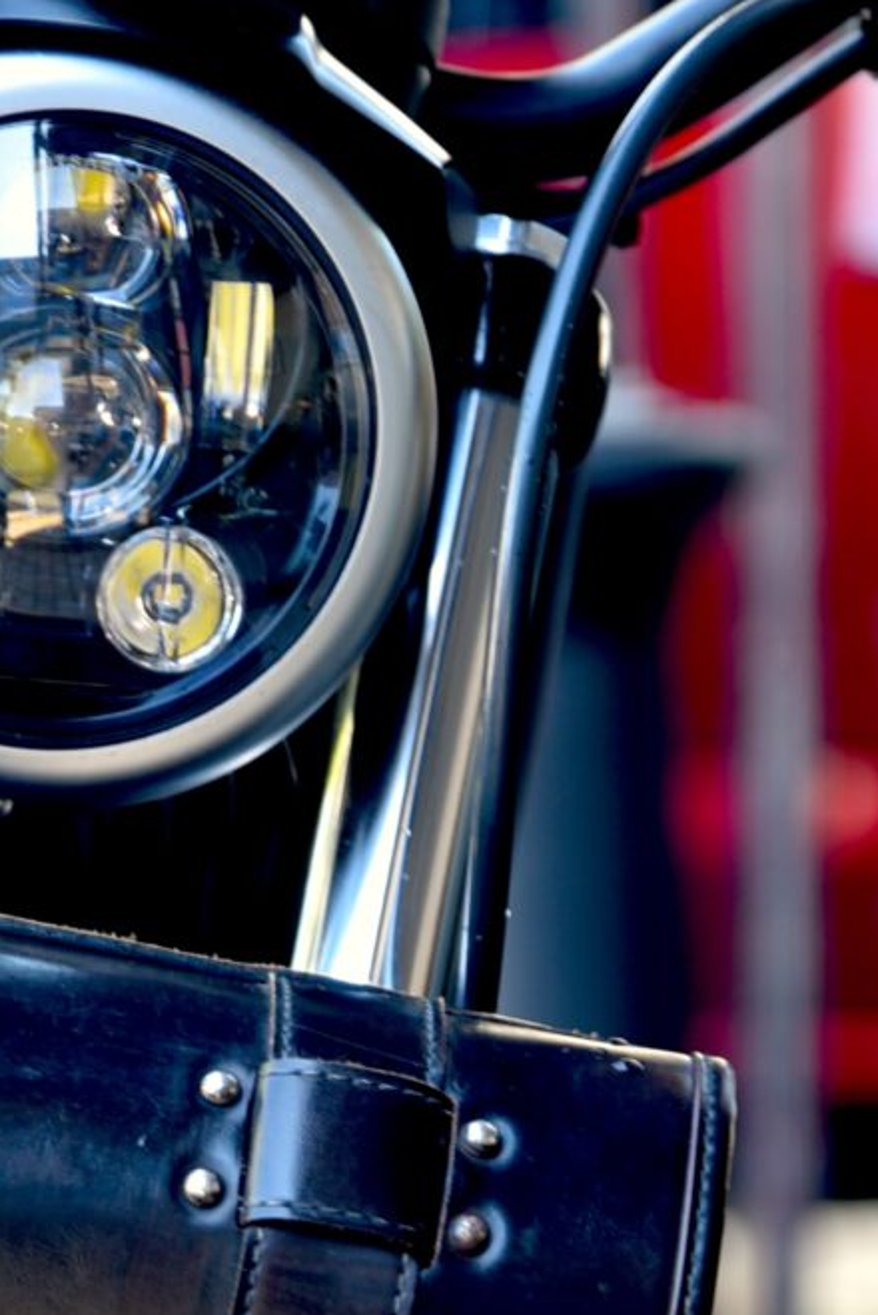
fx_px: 9939
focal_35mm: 272
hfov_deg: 5.1
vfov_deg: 7.5
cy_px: 1399
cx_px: 107
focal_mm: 70
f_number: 2.8
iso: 100
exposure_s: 1/25
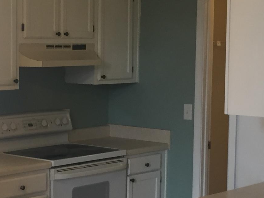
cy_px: 136
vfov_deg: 14.6
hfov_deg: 19.4
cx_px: 86
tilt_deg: -8.1
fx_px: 770
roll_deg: -0.6
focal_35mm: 101
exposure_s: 1/33
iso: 100
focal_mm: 4.15
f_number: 2.2
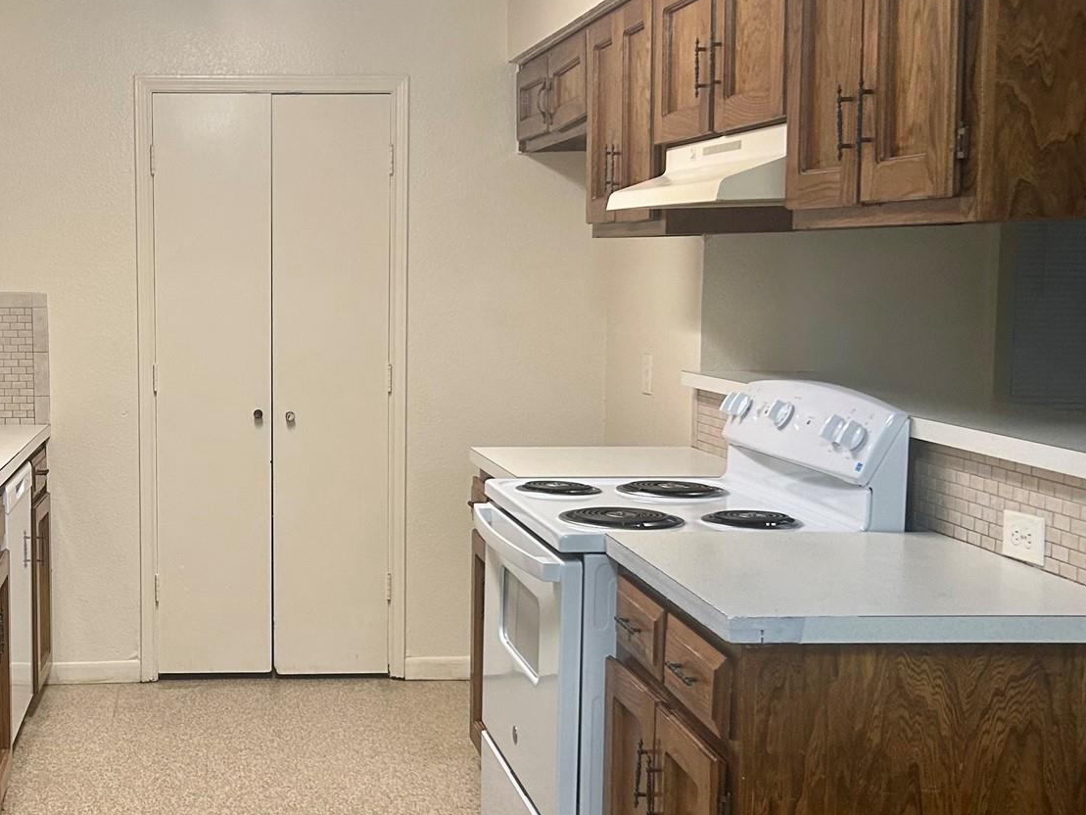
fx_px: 1506
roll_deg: +0.5
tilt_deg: -5.2
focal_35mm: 48
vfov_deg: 30.3
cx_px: 255
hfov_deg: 38.5
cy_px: 442
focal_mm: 5.7
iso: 200
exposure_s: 1/60
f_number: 1.5
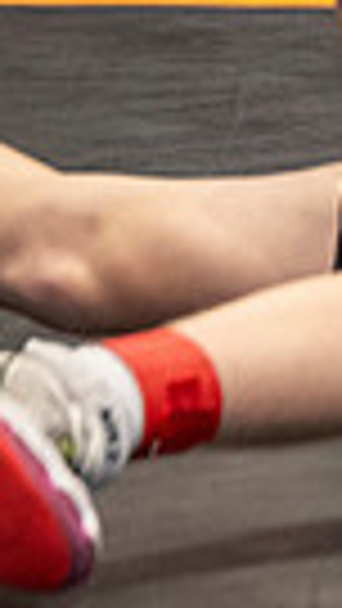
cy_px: -120
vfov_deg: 1.5
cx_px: 1463
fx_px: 23555
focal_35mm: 1462
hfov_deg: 0.8
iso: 3200
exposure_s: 1/1000
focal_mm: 200
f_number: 2.8
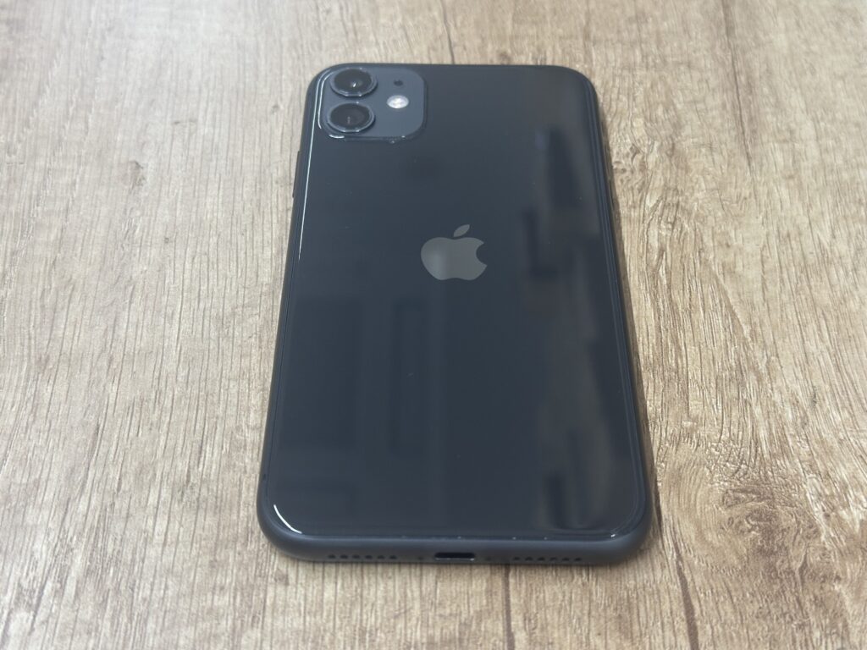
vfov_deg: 30.3
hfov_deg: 39.7
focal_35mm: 48
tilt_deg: -46.4
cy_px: 325
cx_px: 434
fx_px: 1202
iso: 80
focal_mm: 6.86
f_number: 1.78
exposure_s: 1/50
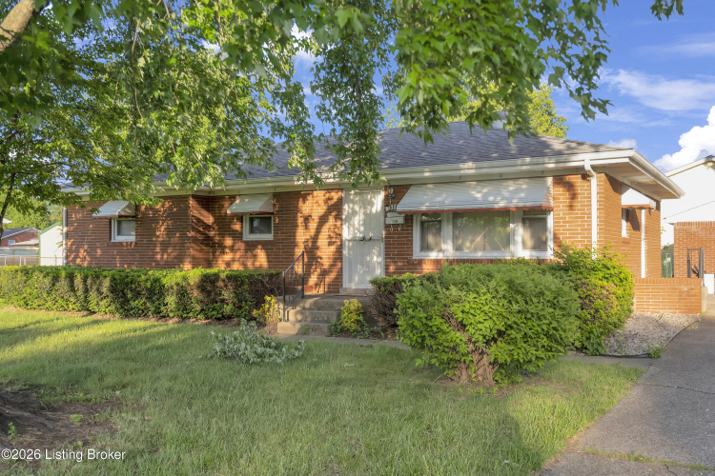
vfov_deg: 38.9
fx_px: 675
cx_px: 358
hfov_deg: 55.8
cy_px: 238
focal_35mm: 34
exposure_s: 1/250
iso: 160
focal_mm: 34
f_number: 4
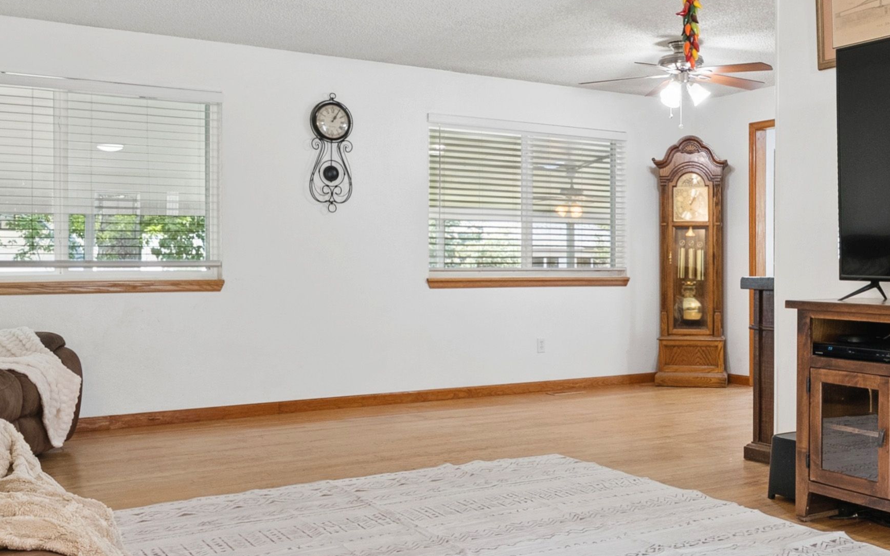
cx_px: 571
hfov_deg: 48.7
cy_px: 279
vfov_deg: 32.0
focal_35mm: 40
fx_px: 970
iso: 640
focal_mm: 16
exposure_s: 1/20
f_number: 9
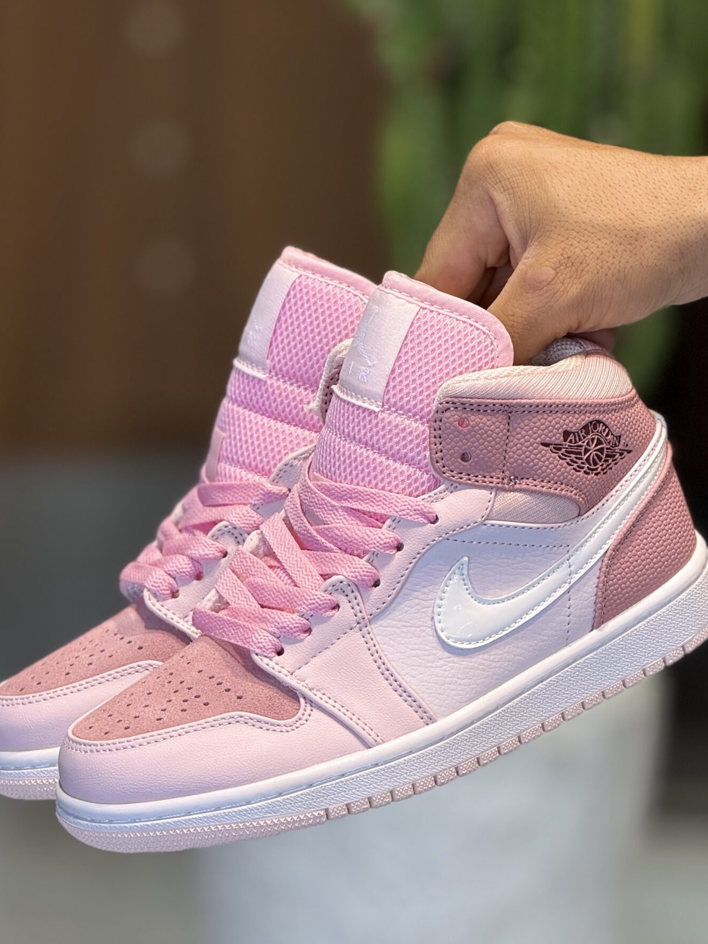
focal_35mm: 173
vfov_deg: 11.4
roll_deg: -1.9
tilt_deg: -16.3
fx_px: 4718
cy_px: 630
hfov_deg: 8.6
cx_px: 397
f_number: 2.8
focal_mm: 15.66
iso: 64
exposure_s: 1/107
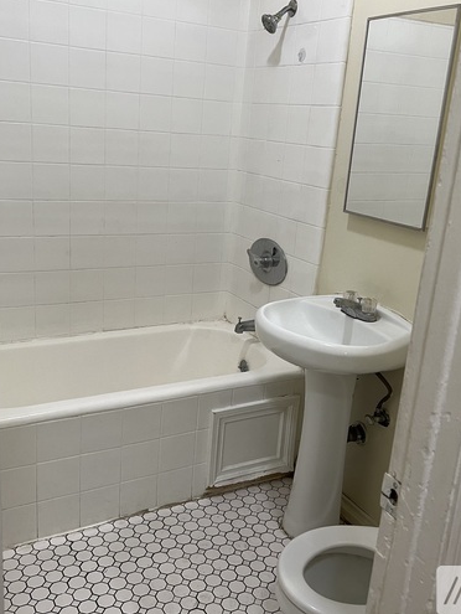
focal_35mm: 35
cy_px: 305
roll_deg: -4.2
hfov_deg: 40.7
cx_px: 224
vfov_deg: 52.6
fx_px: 621
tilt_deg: -16.7
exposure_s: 1/60
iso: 100
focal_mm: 5.7
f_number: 1.5
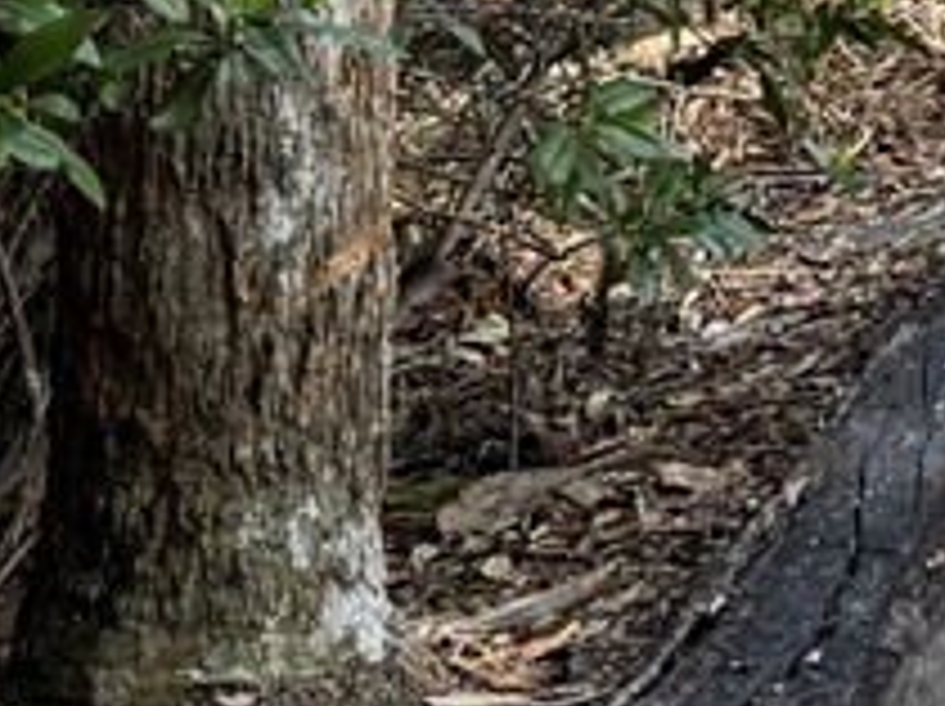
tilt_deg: -0.7
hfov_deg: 9.9
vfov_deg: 7.4
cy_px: -1178
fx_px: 4990
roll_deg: -1.4
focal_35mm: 183
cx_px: 2043
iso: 80
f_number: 1.78
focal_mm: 6.76
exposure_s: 1/980
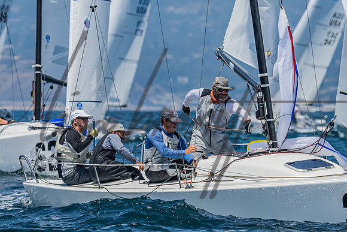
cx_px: 156
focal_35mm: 544
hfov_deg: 3.8
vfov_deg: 2.5
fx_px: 5249
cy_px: 73
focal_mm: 270
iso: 400
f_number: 6.3
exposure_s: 1/2500
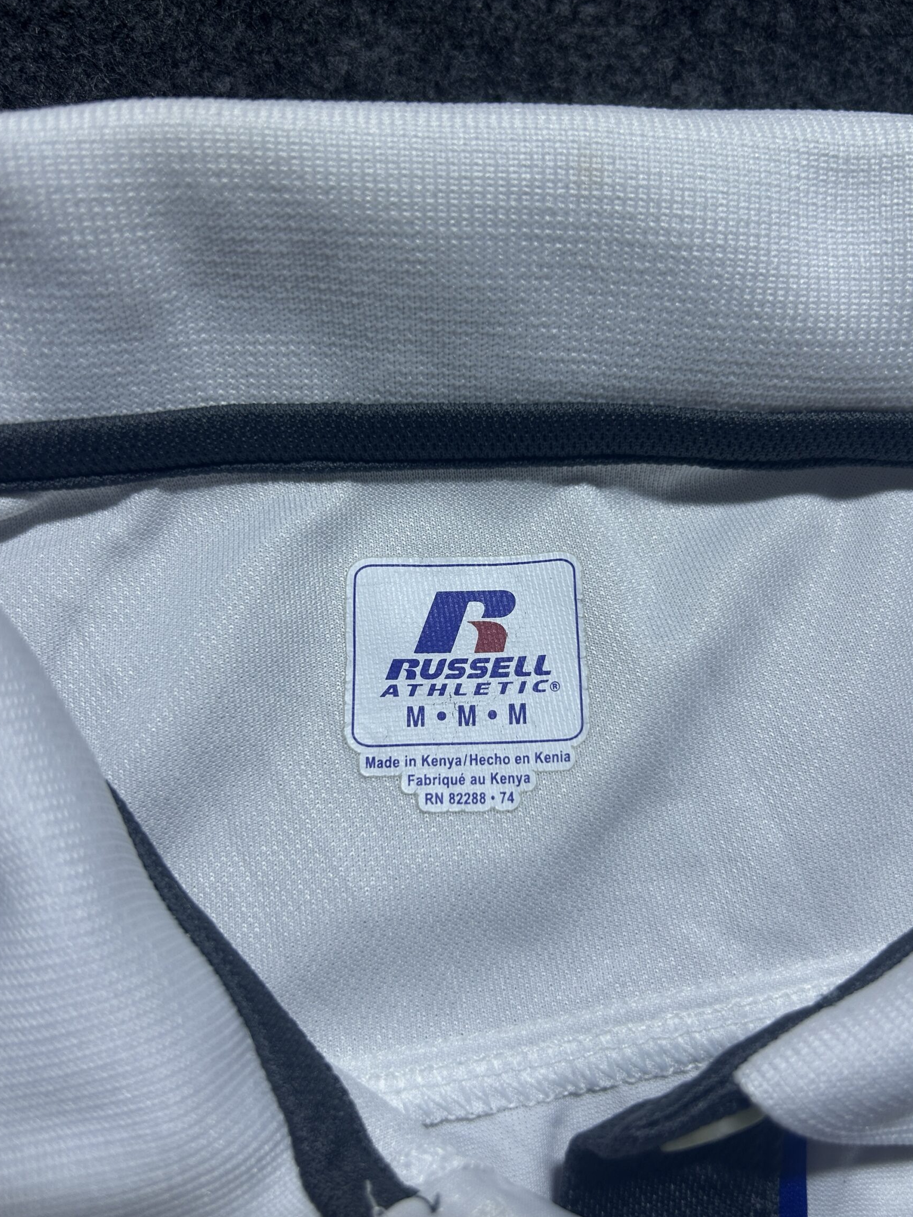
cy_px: 611
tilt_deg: -53.4
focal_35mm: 29
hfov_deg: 48.2
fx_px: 1020
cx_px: 487
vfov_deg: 61.7
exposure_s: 1/147
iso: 32
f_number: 1.5
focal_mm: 5.7
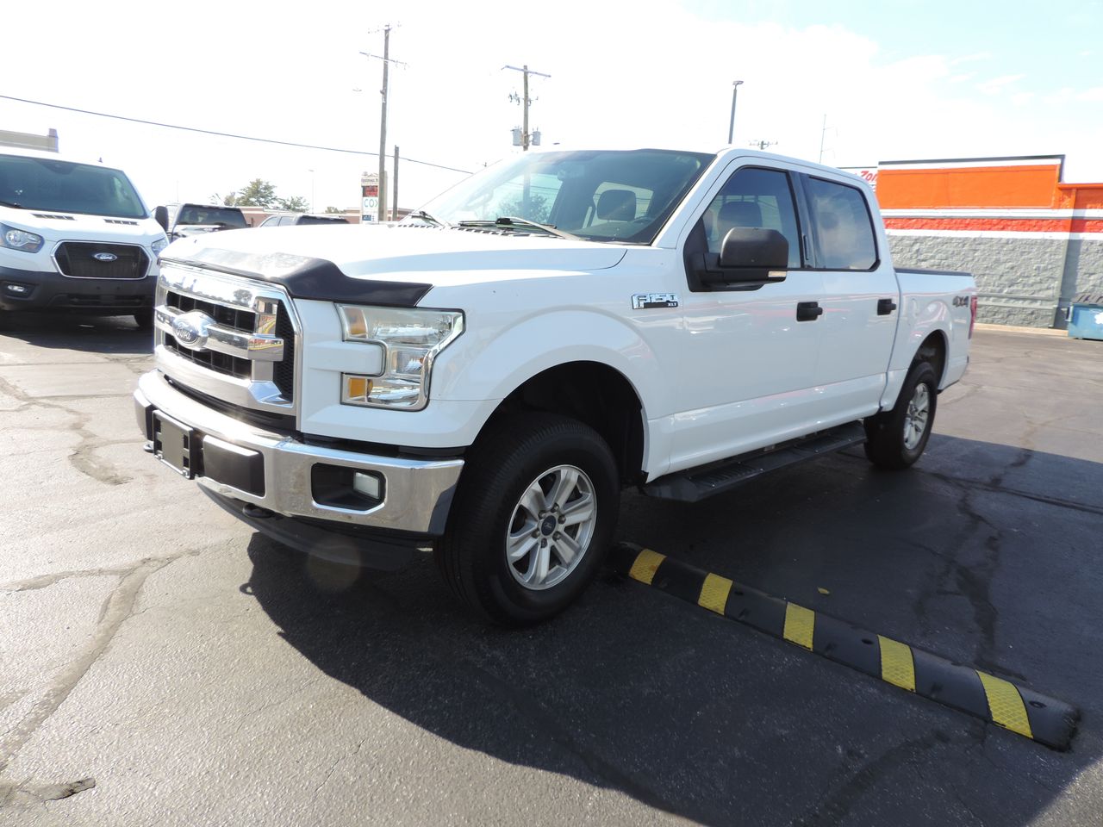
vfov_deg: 56.8
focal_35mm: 24
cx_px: 552
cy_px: 414
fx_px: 765
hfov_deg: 71.6
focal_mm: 4.3
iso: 80
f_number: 3
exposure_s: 1/320
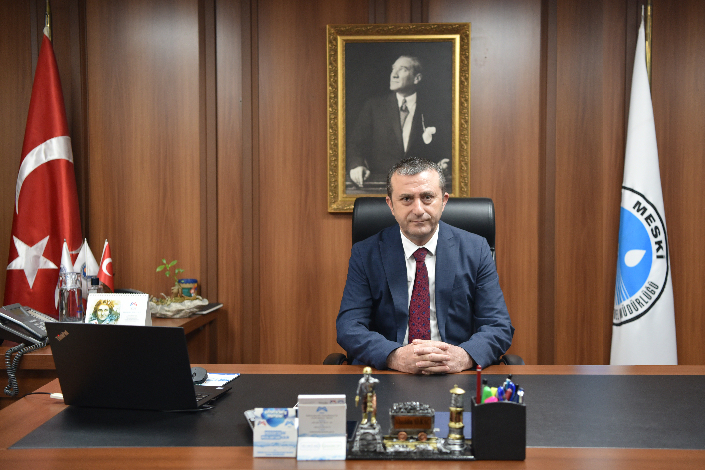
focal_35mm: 42
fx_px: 823
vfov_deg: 31.9
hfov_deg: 46.4
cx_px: 352
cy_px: 235
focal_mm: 42
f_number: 2.8
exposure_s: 1/60
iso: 1250
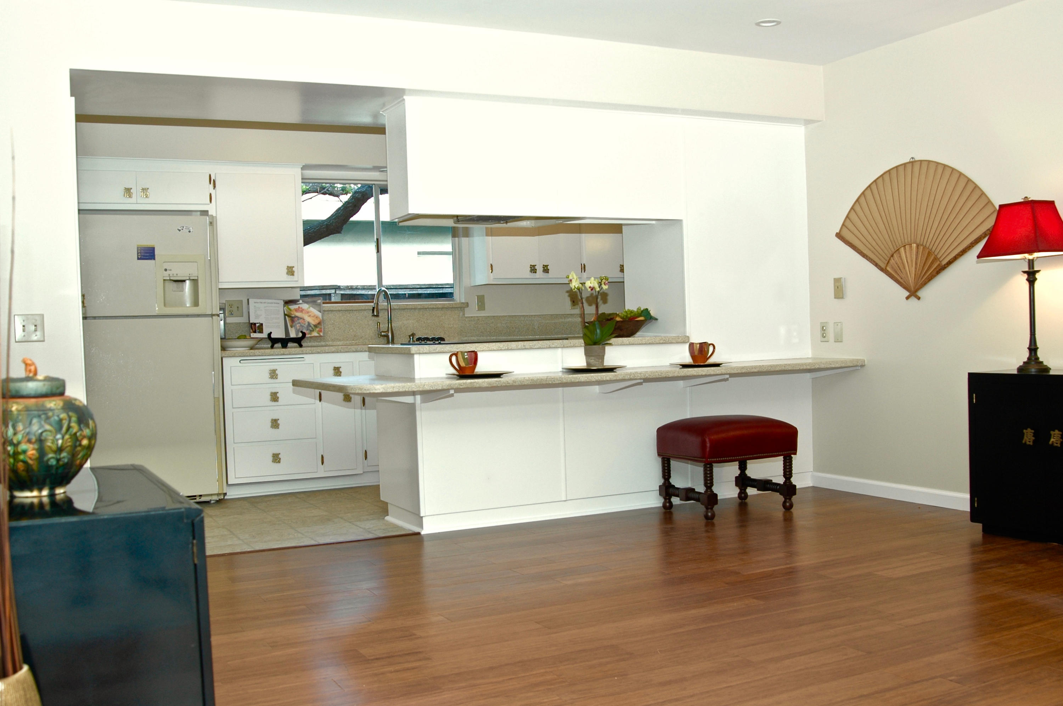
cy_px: 353
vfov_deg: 36.8
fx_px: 1062
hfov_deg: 53.2
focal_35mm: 36
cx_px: 532
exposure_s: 1/60
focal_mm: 24
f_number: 4
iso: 400
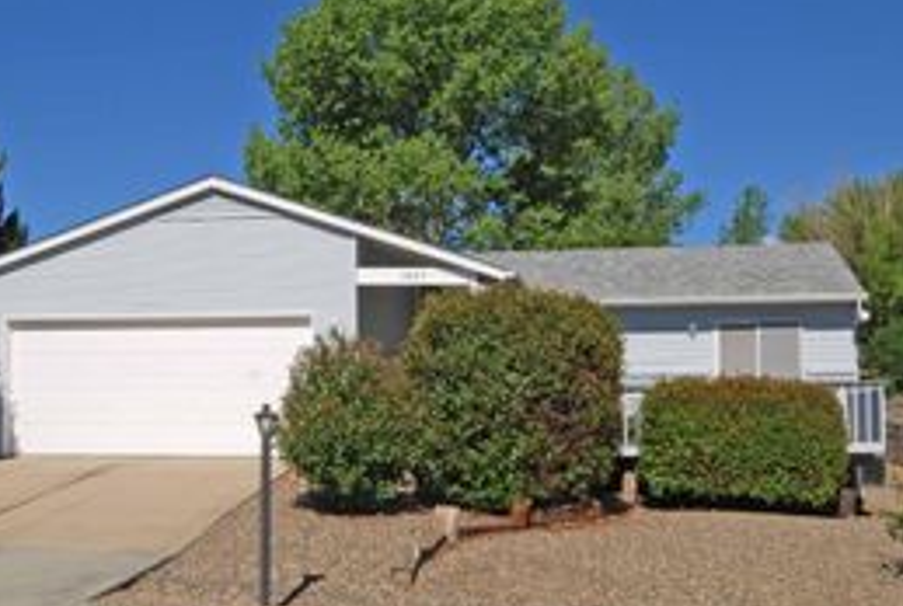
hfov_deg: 36.0
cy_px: 340
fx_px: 1382
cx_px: 356
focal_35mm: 55
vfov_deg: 24.7
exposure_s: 1/200
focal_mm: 19
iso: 100
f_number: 13
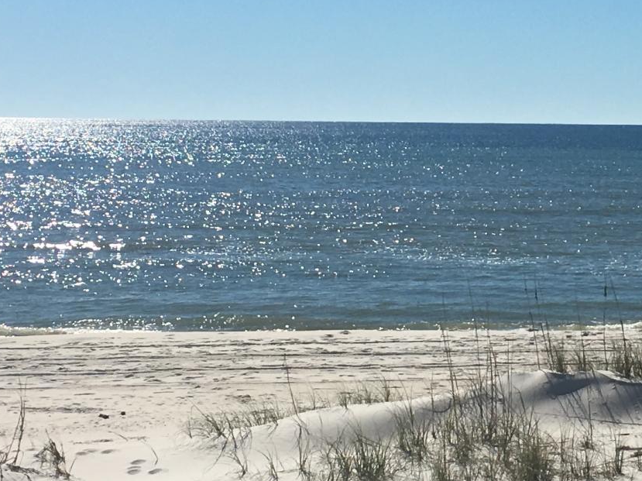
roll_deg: -1.8
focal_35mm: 105
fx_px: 1947
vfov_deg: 14.1
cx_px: 655
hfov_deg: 18.2
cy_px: 219
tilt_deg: -2.9
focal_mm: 4.15
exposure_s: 1/4808
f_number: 2.2
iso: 25
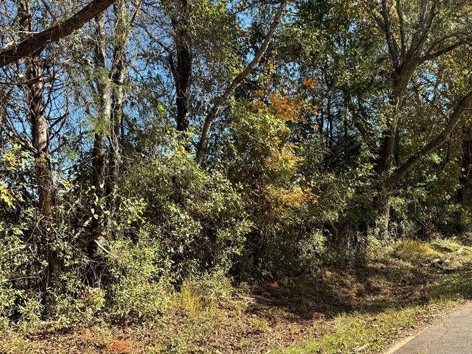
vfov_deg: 42.3
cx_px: 269
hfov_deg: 55.1
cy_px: 239
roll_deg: +1.4
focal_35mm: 33
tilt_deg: -1.7
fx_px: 450
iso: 80
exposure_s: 1/1597
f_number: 1.78
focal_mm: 6.76
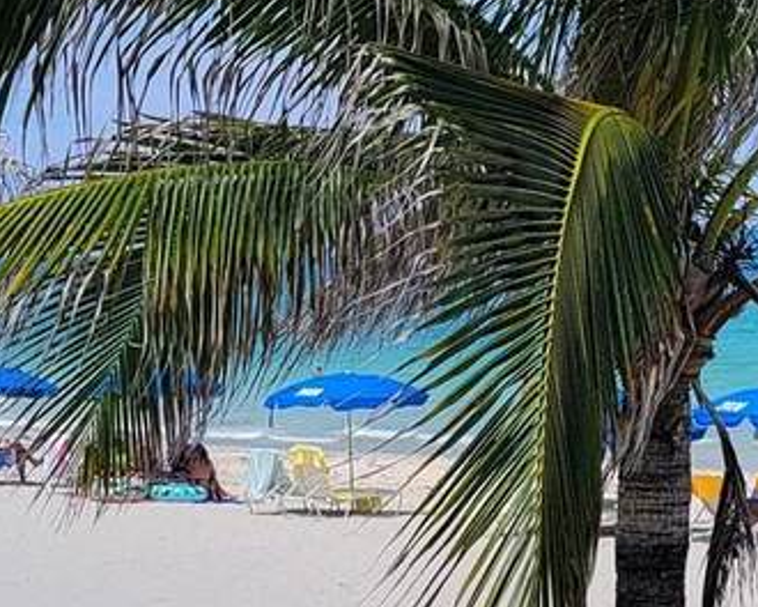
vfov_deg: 16.7
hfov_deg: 21.0
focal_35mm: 91
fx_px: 2041
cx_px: 471
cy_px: 552
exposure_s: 1/1429
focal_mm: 6.7
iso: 16
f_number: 1.8
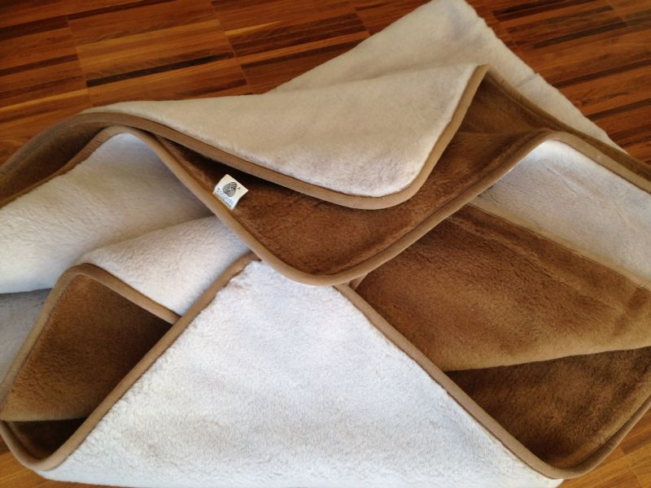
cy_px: 244
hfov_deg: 55.4
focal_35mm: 33
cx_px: 326
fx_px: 621
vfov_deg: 42.9
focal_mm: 4.12
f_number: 2.4
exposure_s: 1/40
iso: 50
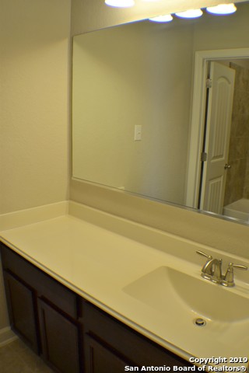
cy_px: 186
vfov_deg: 53.1
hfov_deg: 36.9
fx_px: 373
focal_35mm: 36
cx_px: 124
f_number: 4.5
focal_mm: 24
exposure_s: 1/80
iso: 400
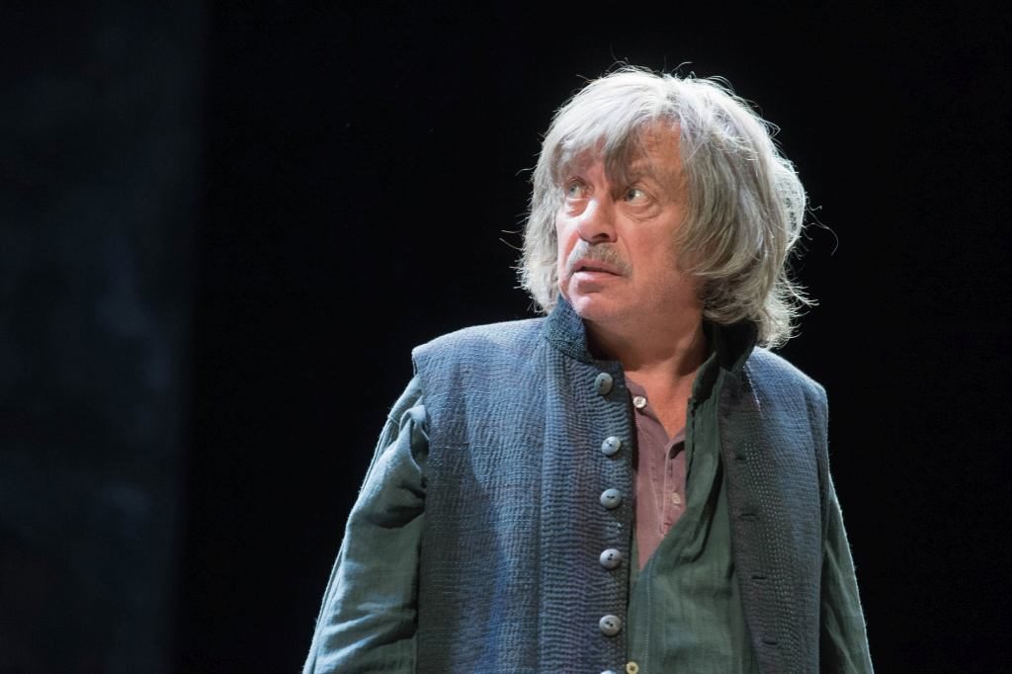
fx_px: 5620
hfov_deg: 10.3
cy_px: 337
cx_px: 506
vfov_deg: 6.9
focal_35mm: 200
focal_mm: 200
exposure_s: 1/125
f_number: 4.5
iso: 5000
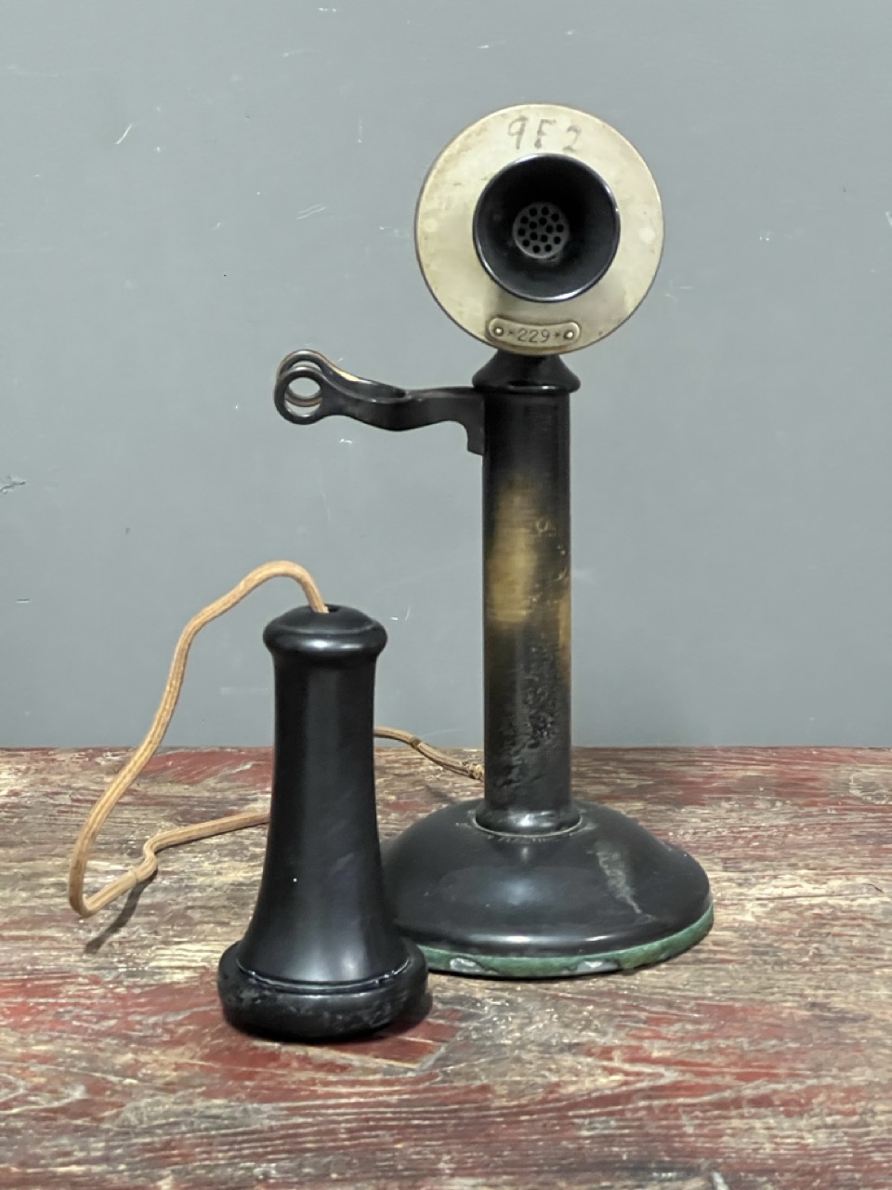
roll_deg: +1.7
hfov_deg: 19.1
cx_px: 446
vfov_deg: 25.3
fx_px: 2646
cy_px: 595
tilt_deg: -10.7
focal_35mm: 77
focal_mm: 9
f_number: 2.8
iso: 1250
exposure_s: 1/25
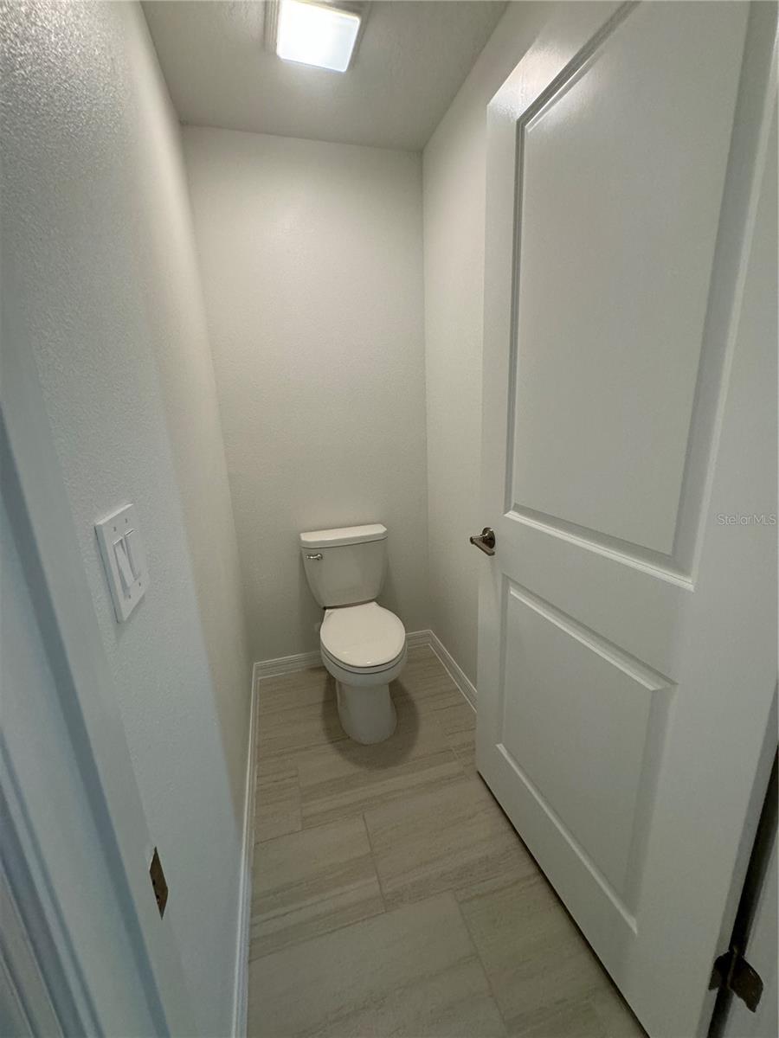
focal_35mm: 14
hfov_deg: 85.7
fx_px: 420
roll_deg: +2.9
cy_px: 519
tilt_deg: -15.6
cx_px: 390
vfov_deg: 102.1
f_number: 2.2
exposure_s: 1/120
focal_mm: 2.22
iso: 250
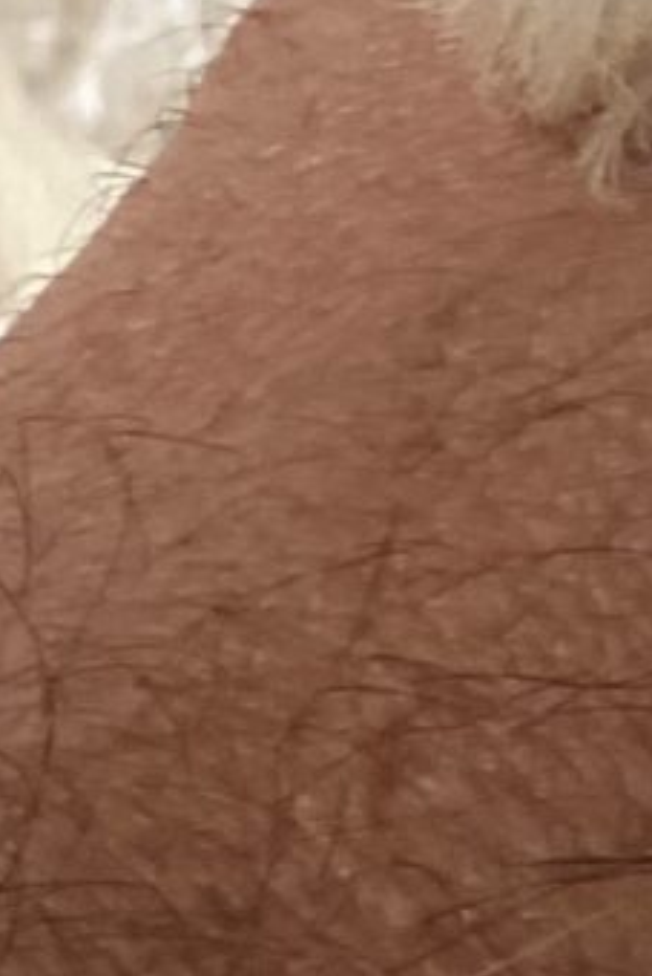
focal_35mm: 603
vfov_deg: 3.4
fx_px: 16364
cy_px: -1295
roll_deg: +3.5
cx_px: 2637
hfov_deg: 2.2
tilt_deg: -9.2
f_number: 2.8
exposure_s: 1/121
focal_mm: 9
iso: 80
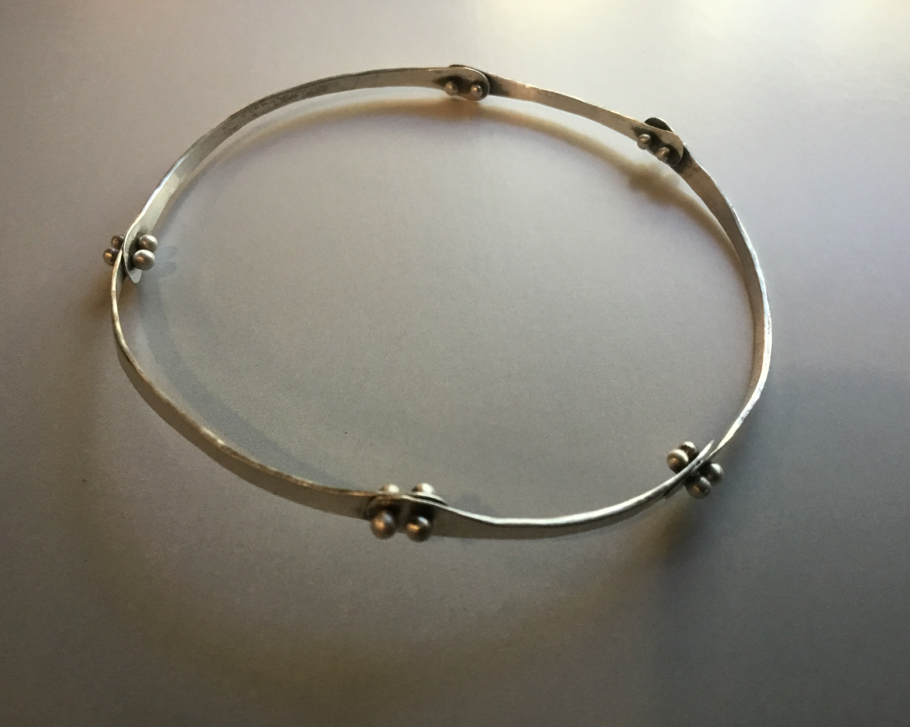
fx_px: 889
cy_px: 362
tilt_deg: -51.4
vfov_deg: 44.5
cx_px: 458
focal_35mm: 33
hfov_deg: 54.2
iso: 50
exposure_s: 1/30
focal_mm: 3.3
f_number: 2.4
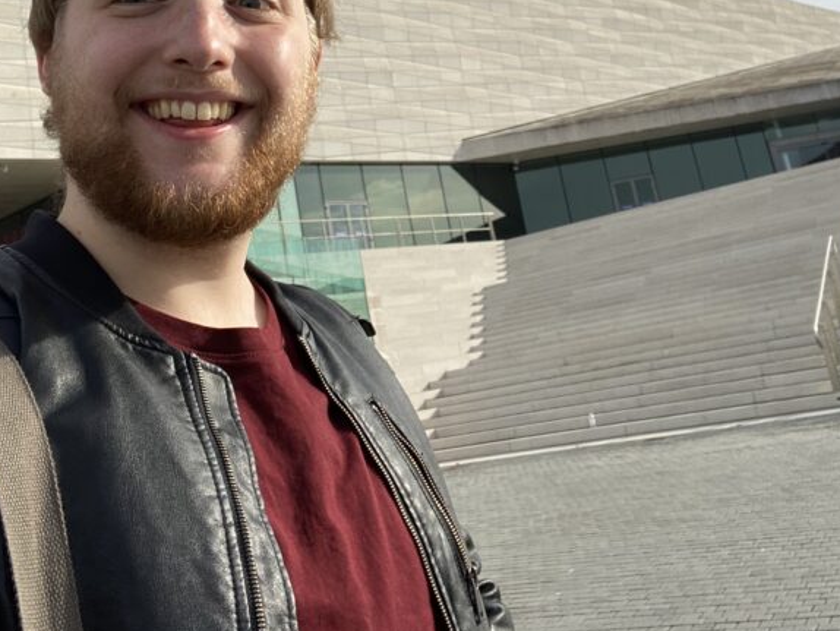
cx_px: 411
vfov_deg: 33.9
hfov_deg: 45.8
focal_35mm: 41
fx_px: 995
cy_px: 111
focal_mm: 2.71
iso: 25
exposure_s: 1/964
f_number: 2.2
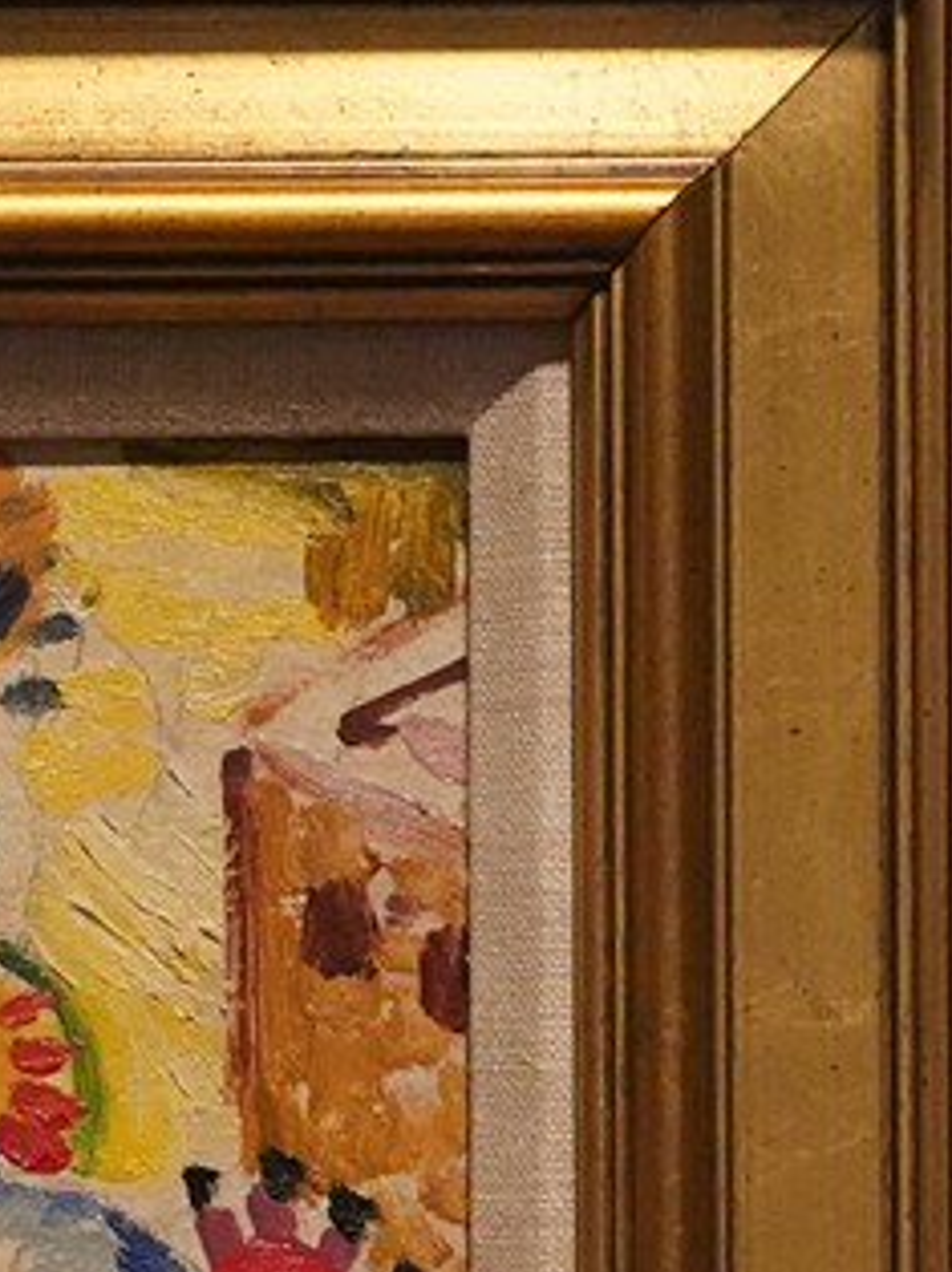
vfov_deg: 8.0
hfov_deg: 6.2
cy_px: 2224
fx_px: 8776
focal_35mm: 239
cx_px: 138
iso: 6400
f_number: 6.3
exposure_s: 1/100
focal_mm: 39
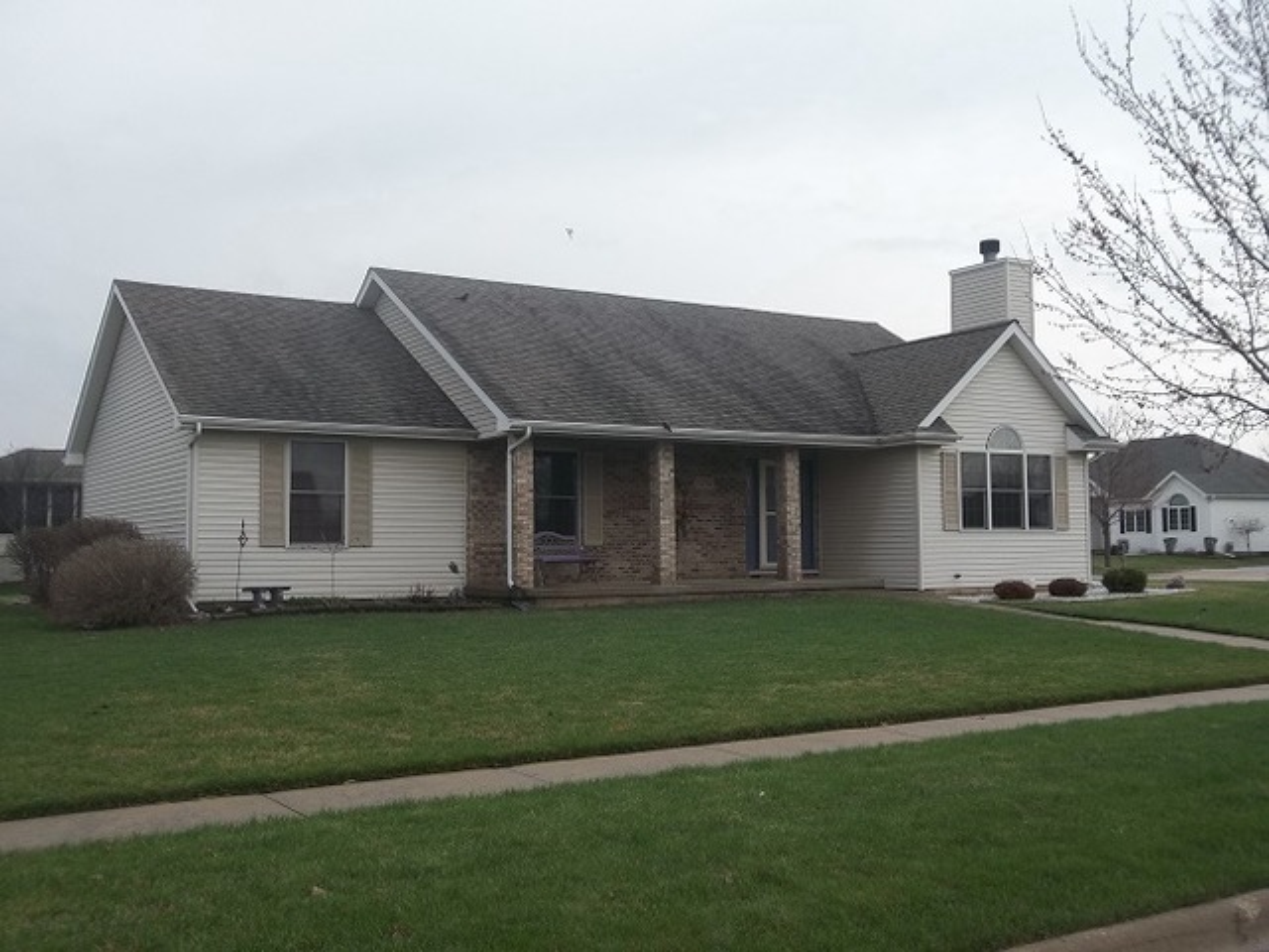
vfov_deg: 38.7
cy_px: 476
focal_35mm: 37
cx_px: 634
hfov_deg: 50.1
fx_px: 1356
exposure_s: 1/160
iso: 80
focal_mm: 6.6
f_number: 4
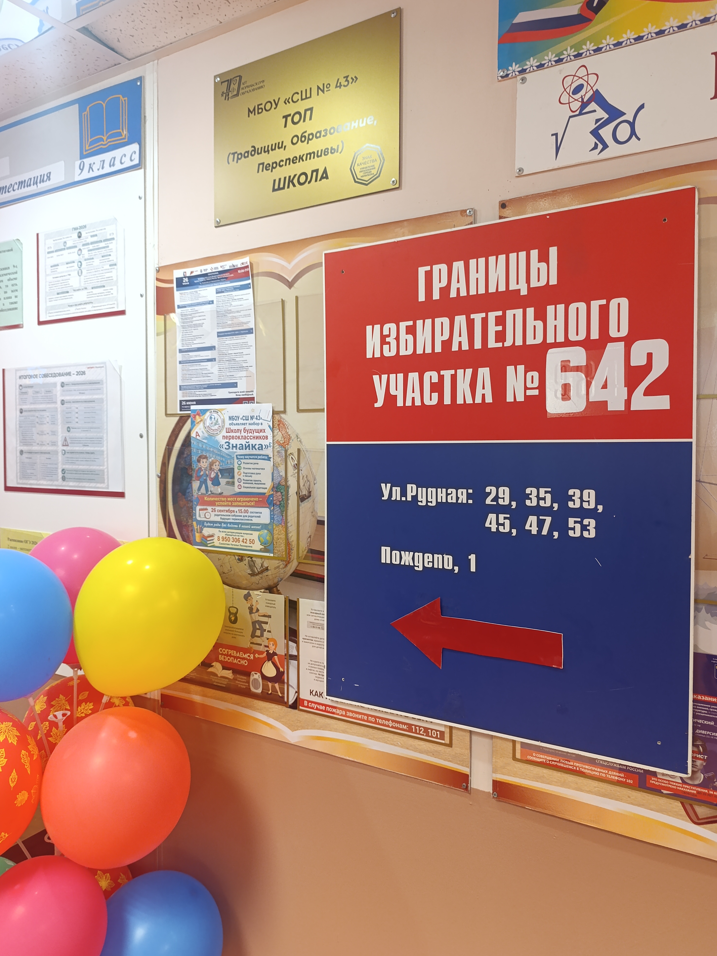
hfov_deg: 56.8
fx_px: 663
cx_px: 361
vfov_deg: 71.6
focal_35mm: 24
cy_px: 471
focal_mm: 6.14
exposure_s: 1/50
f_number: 1.6
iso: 1000
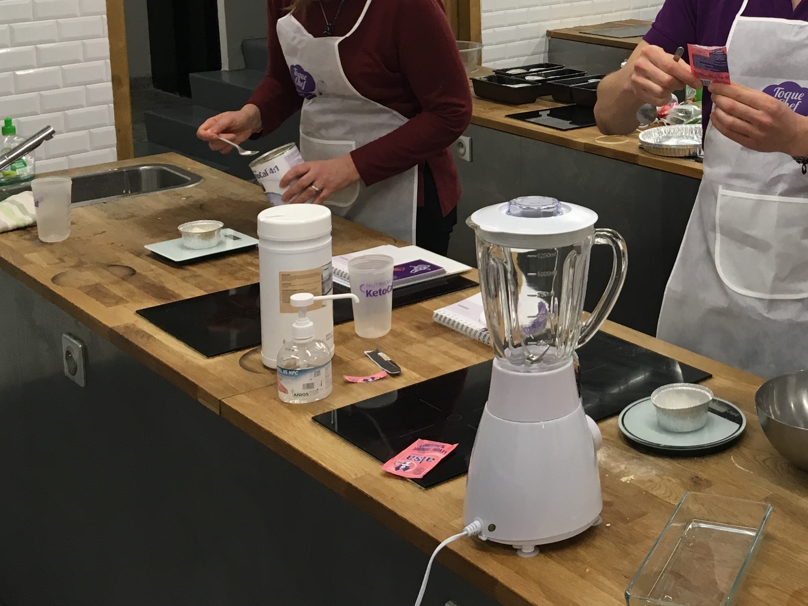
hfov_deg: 34.2
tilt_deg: -10.8
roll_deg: -0.7
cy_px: 81
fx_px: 1261
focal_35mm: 54
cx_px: 678
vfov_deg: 26.3
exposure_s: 1/33
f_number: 2.2
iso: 40
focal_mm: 4.15
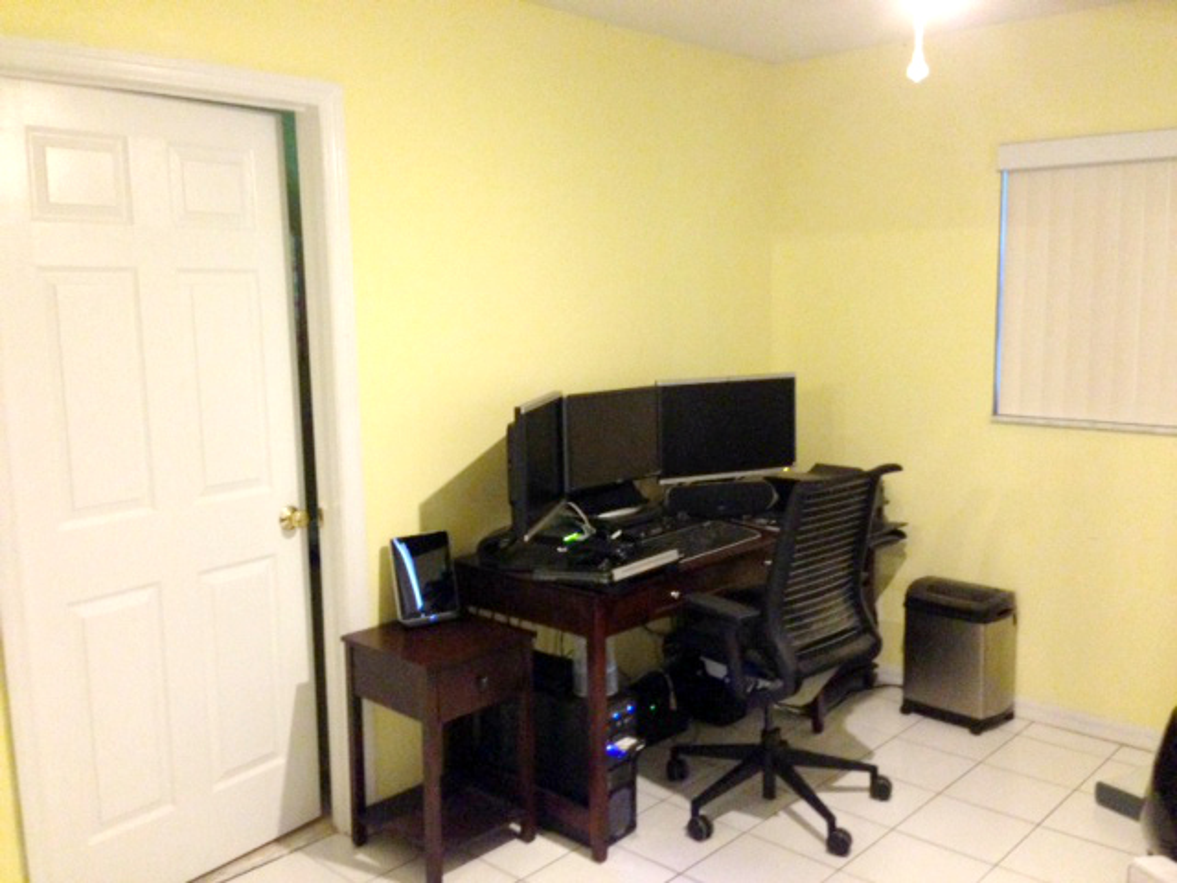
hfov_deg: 55.4
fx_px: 1122
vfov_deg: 42.9
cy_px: 442
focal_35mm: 33
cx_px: 588
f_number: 2.4
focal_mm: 4.13
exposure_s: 1/15
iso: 640
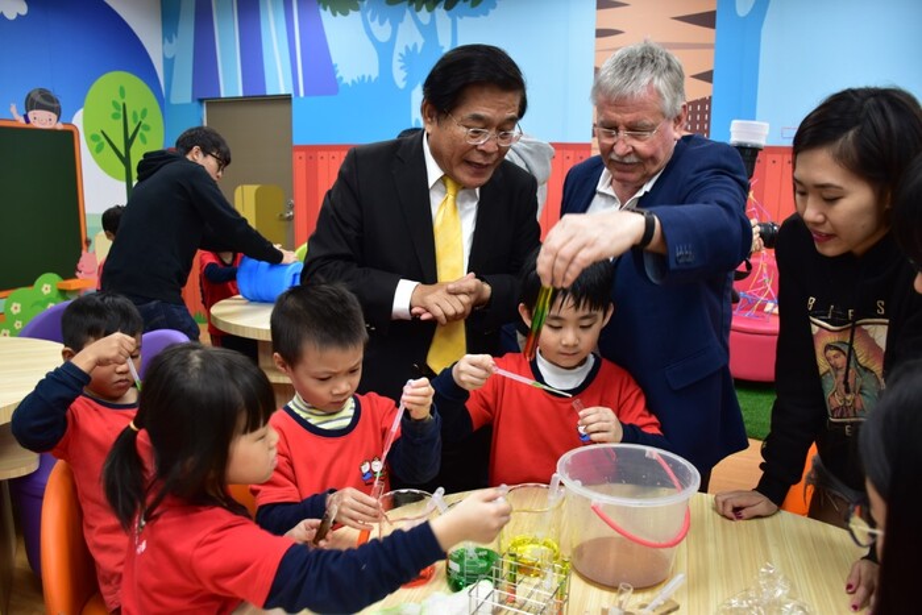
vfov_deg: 47.9
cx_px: 461
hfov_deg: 67.4
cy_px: 308
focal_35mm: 27
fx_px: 692
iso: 500
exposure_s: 1/60
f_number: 3.5
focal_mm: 18
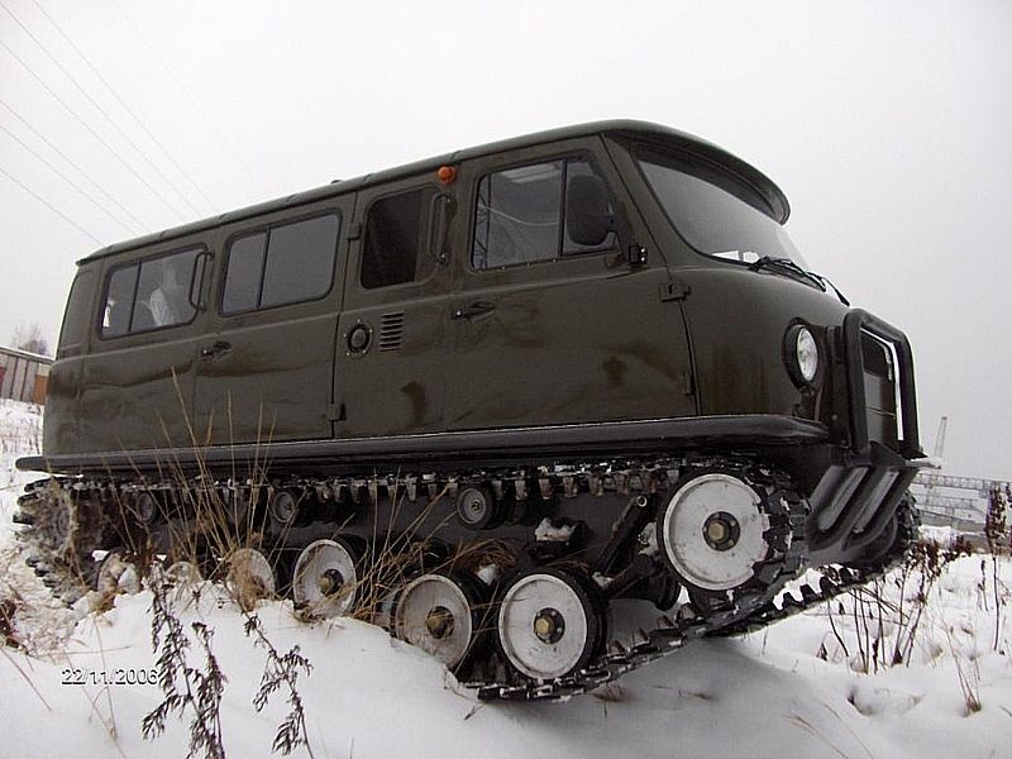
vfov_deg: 40.7
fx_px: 1023
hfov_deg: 52.6
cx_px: 506
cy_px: 380
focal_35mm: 35
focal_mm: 5.8
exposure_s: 1/224
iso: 126
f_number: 2.6
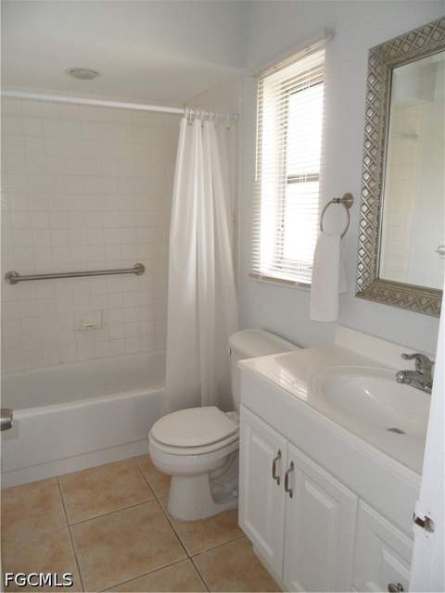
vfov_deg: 71.6
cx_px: 222
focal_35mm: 24
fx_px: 411
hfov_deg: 56.8
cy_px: 296
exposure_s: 1/30
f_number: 3.2
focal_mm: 3.9
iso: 200
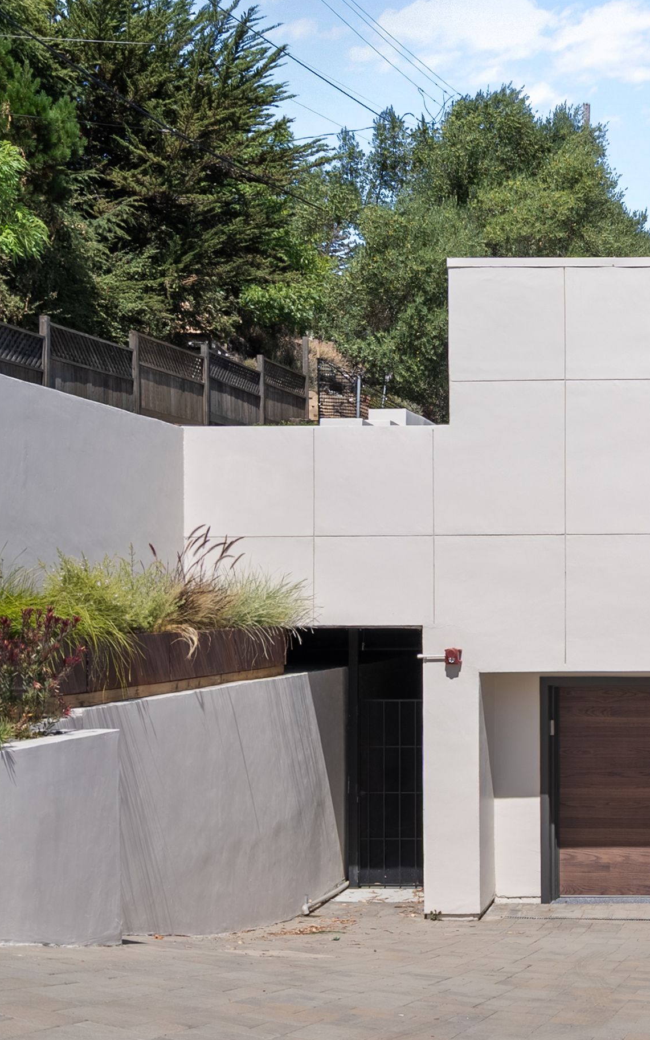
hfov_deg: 23.7
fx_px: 1446
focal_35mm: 51
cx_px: 726
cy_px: 521
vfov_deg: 39.6
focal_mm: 22
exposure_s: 1/160
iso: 100
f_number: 8
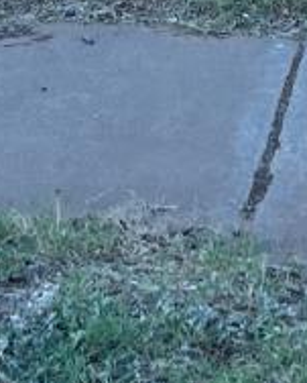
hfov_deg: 7.6
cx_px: 342
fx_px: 2289
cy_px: -592
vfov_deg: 8.6
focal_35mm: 202
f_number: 1.5
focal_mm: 5.7
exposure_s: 1/1038
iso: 50
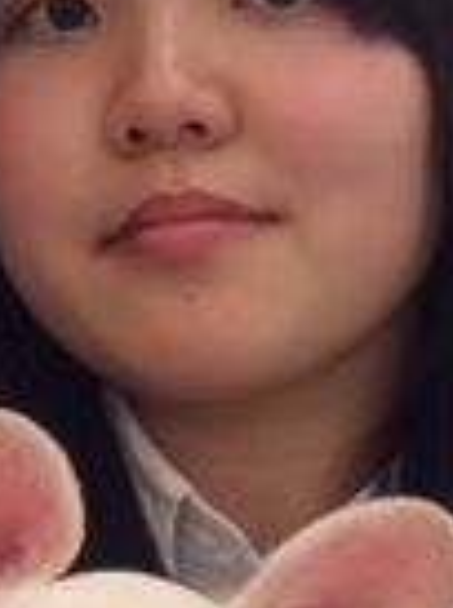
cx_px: 89
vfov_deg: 10.5
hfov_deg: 7.8
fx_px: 3296
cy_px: 601
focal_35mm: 188
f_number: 2.4
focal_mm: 3.3
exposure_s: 1/24
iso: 32
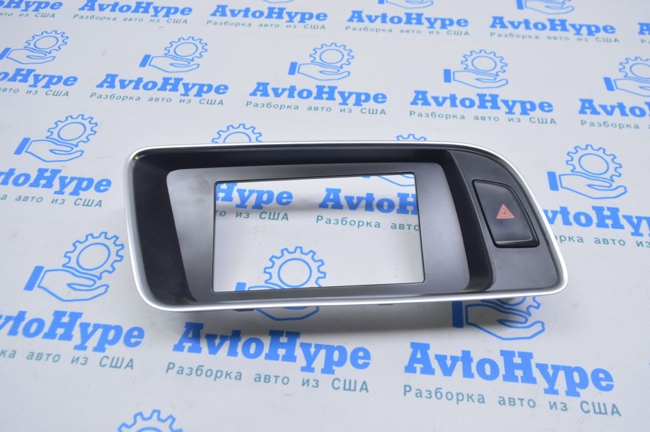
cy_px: 216
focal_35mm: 27
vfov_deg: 47.9
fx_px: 487
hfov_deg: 67.4
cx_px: 325
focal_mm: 18
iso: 400
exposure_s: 1/20
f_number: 5.6
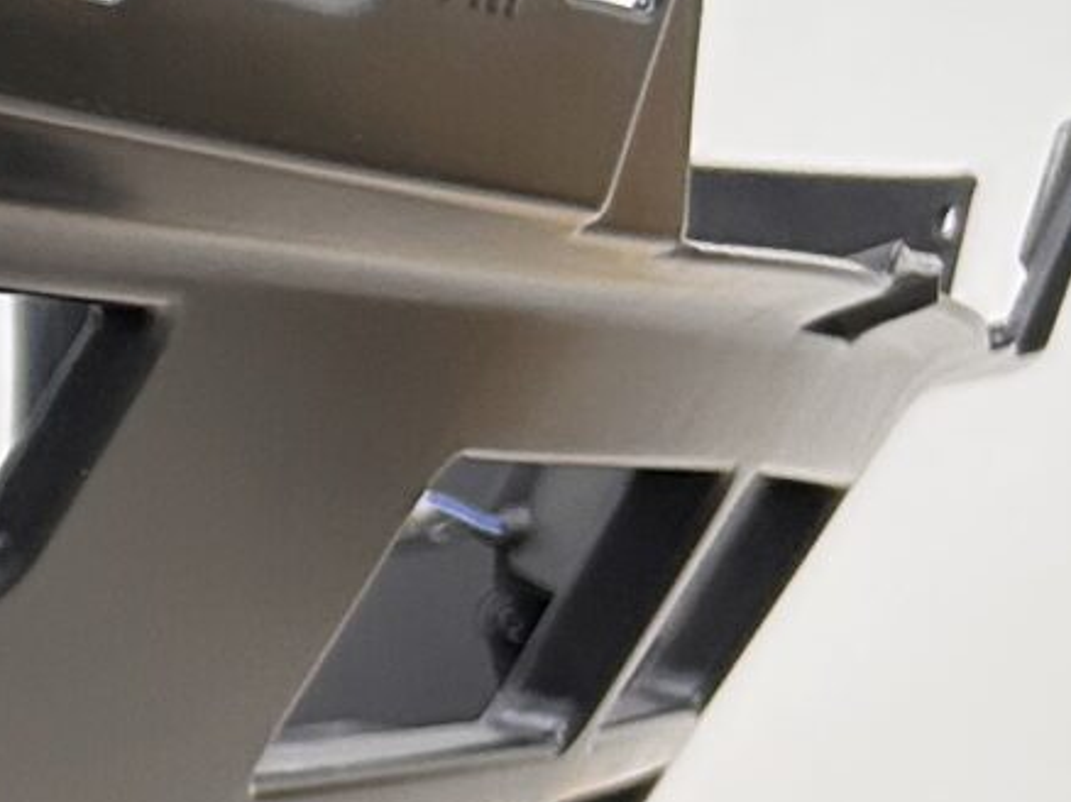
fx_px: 4700
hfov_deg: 10.5
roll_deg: -1.2
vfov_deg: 9.7
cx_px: -1790
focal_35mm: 152
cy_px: 780
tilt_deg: -2.1
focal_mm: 5.7
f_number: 1.5
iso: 200
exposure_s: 1/60
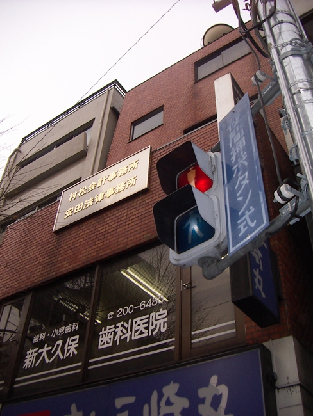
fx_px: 434
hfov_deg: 39.7
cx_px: 156
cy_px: 208
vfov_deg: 51.3
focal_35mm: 36
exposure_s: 1/500
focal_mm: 4.7
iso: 64
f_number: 2.8
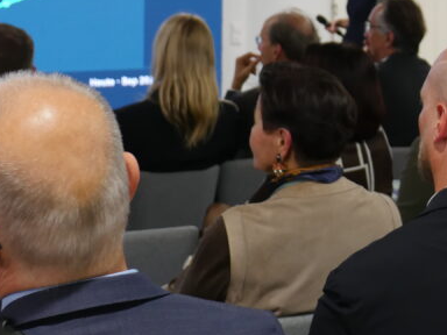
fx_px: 1240
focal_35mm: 96
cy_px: -16
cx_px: 561
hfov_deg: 19.1
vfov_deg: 15.1
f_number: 2.8
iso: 640
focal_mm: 18
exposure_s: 1/60
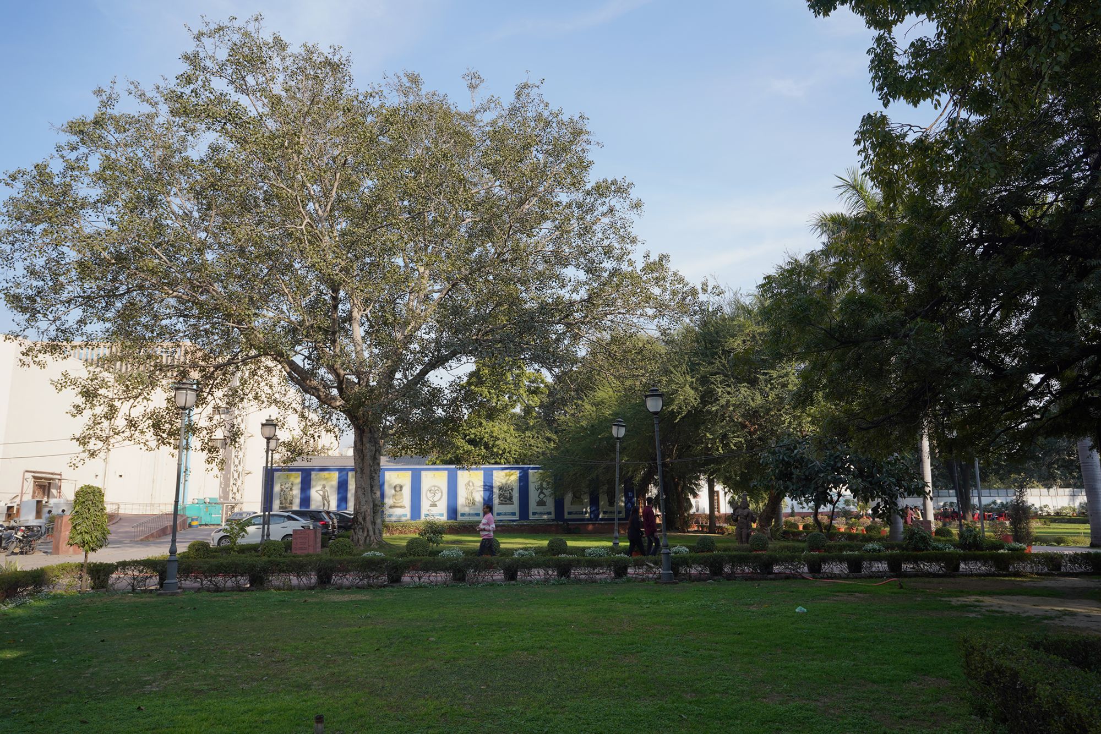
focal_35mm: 24
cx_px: 550
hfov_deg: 73.7
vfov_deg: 53.1
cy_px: 367
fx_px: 734
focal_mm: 24
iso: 100
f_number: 9
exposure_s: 1/100
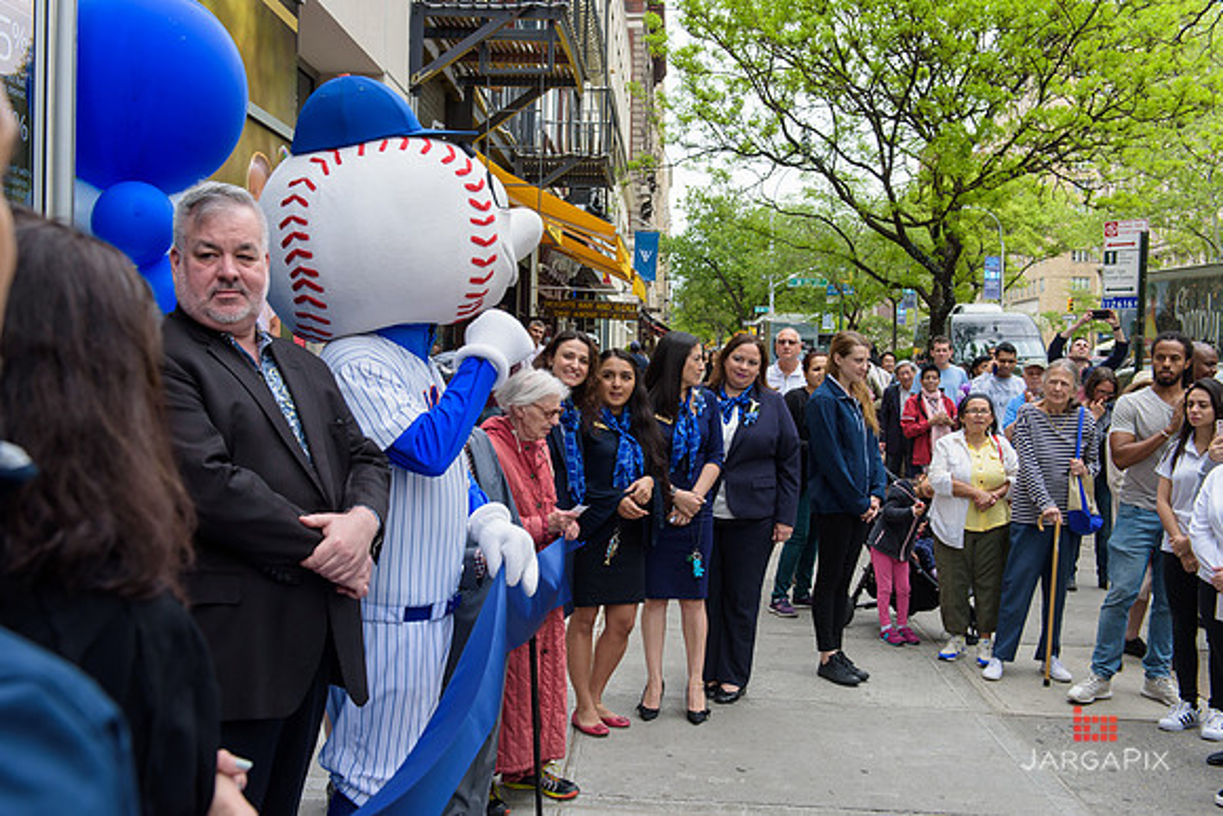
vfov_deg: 35.1
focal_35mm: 38
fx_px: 1291
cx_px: 612
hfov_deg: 50.7
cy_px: 408
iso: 200
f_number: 5
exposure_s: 1/250
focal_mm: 38
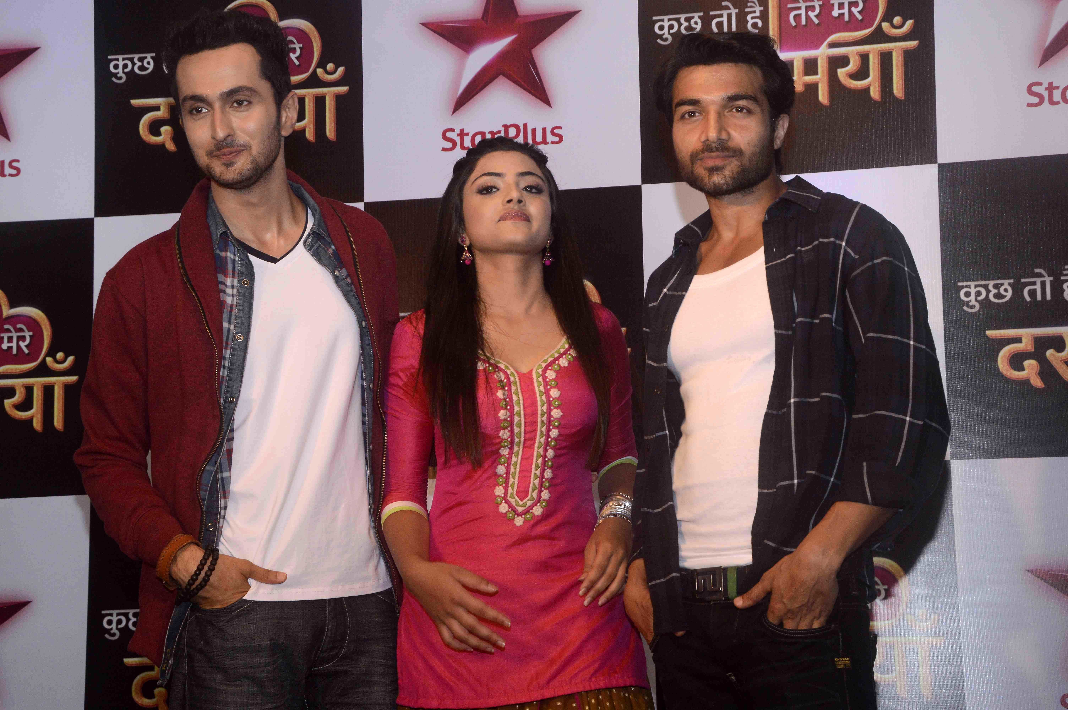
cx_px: 534
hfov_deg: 28.1
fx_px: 2134
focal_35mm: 72
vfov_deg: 18.9
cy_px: 355
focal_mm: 48
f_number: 7.1
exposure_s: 1/160
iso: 800
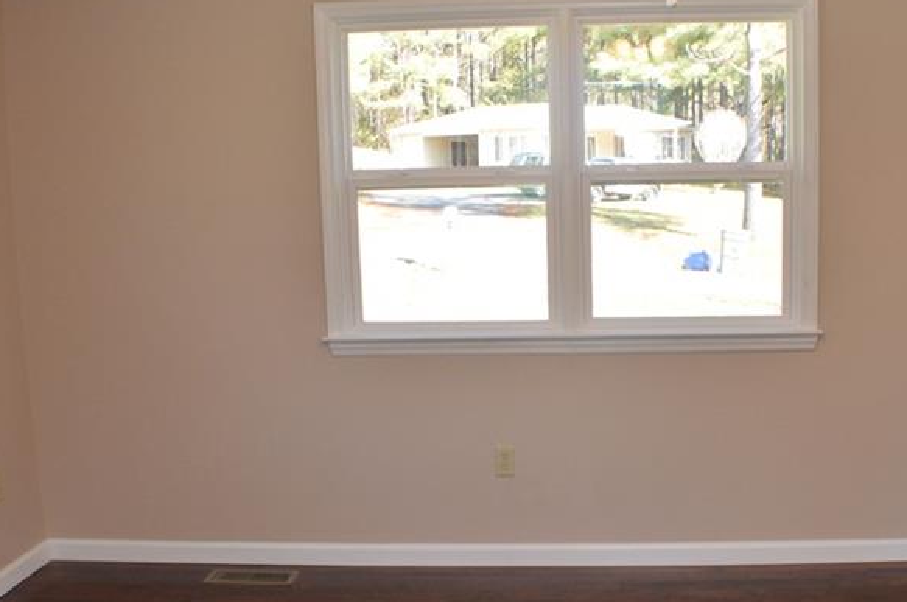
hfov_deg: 34.4
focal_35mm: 58
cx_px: 565
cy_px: 362
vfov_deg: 23.3
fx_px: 1459
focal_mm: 22
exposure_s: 1/125
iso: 800
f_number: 5.6
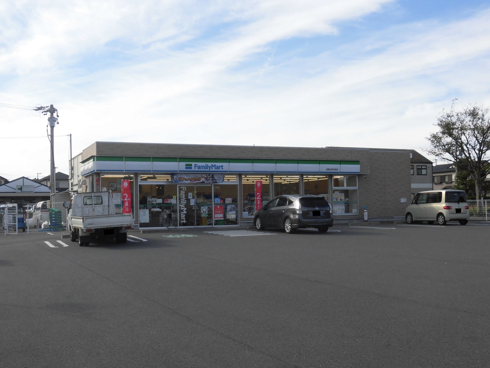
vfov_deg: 33.6
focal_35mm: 43
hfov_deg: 43.9
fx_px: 609
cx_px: 245
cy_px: 184
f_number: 3.8
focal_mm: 7.72
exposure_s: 1/800
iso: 100
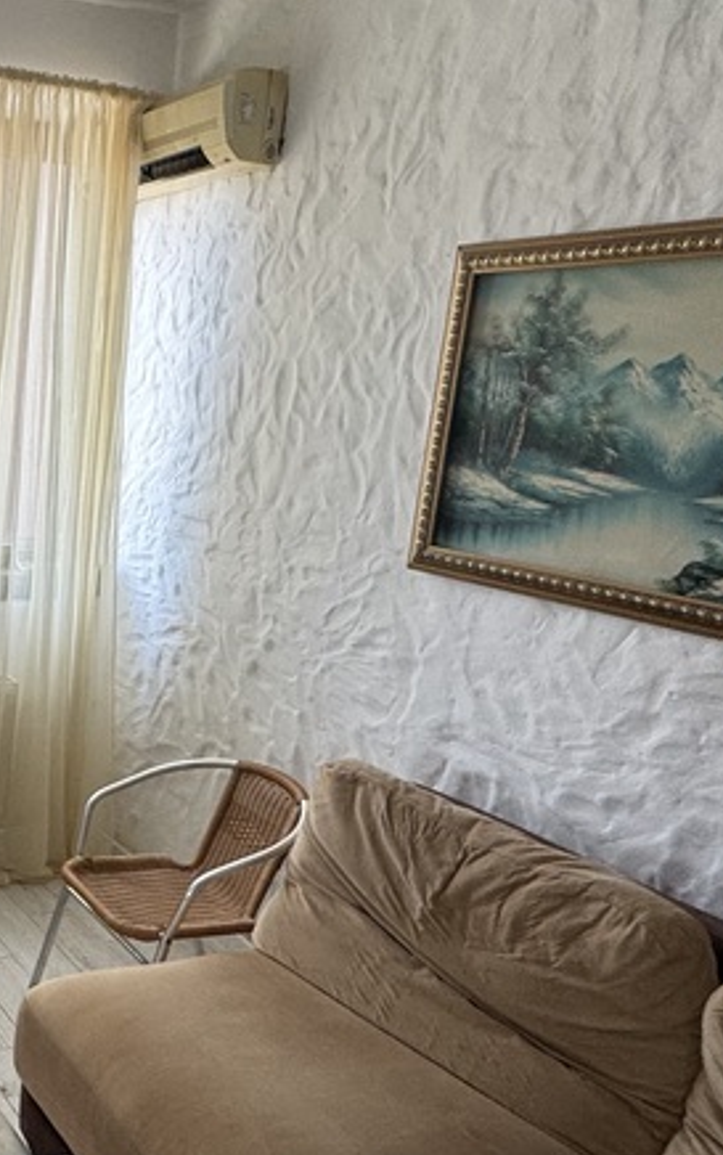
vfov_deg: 56.6
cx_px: -159
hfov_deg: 31.0
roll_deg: -0.4
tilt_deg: -11.8
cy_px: 609
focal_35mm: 34
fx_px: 1070
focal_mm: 2.22
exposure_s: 1/99
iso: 100
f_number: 2.2
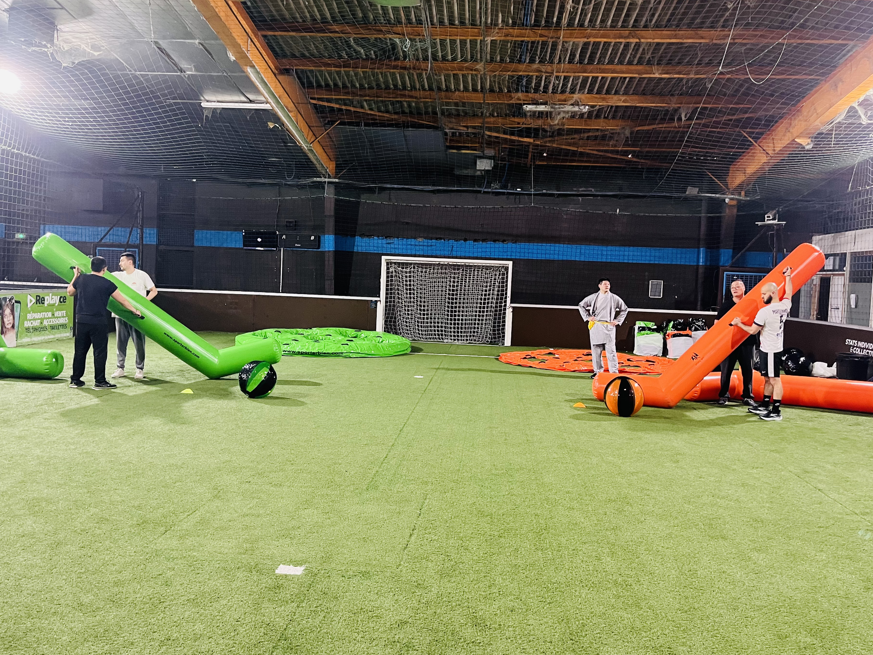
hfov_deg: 61.7
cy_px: 310
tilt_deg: -1.5
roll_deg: -2.6
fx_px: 731
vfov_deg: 48.2
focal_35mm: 29
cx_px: 432
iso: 320
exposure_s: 1/60
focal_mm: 5.1
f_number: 1.6
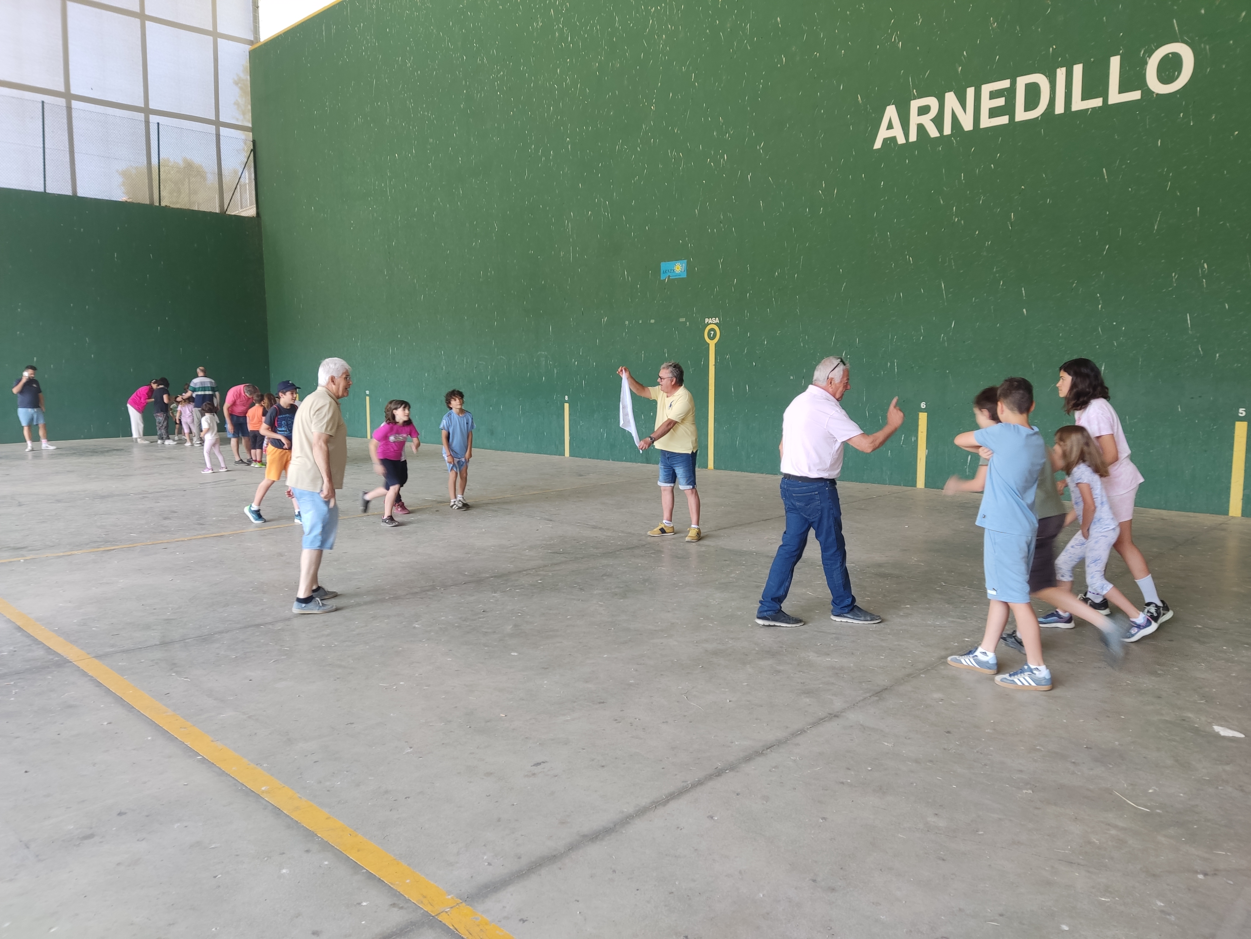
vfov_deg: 54.9
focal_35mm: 25
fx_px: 903
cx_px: 626
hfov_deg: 69.4
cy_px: 470
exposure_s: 1/50
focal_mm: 4.71
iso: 66
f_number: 1.79
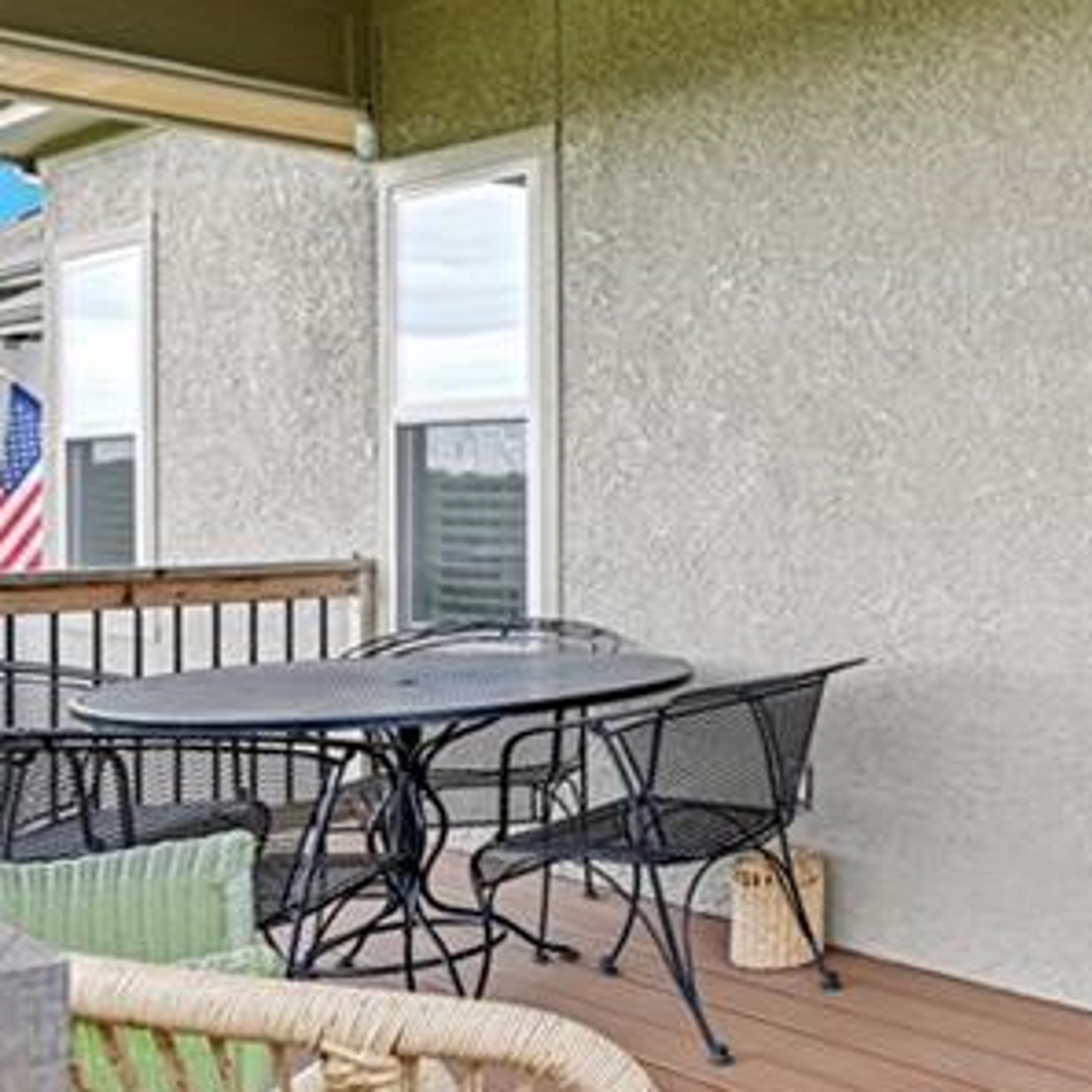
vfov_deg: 40.9
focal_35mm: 41
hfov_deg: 33.1
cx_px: 1324
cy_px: 544
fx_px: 1463
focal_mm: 14
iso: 100
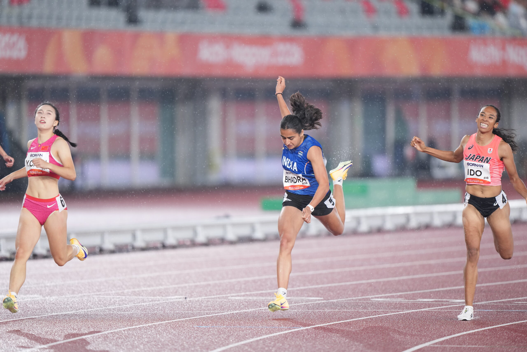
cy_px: 176
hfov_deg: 5.2
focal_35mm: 400
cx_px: 264
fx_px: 5855
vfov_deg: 3.4
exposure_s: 1/1000
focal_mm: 400
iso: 1600
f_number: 2.8
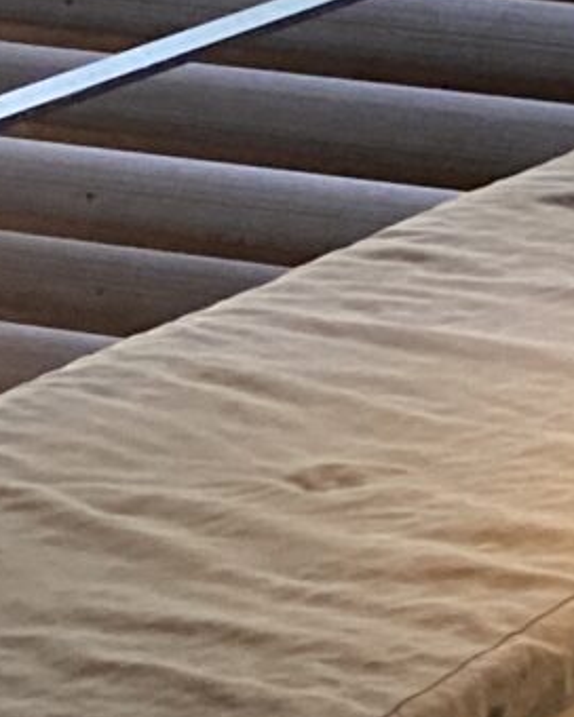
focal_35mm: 191
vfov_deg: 10.1
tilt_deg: -19.1
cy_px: 546
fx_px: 4056
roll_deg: -0.3
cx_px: 1336
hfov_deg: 7.6
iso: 500
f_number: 1.8
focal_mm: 4.25
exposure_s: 1/40
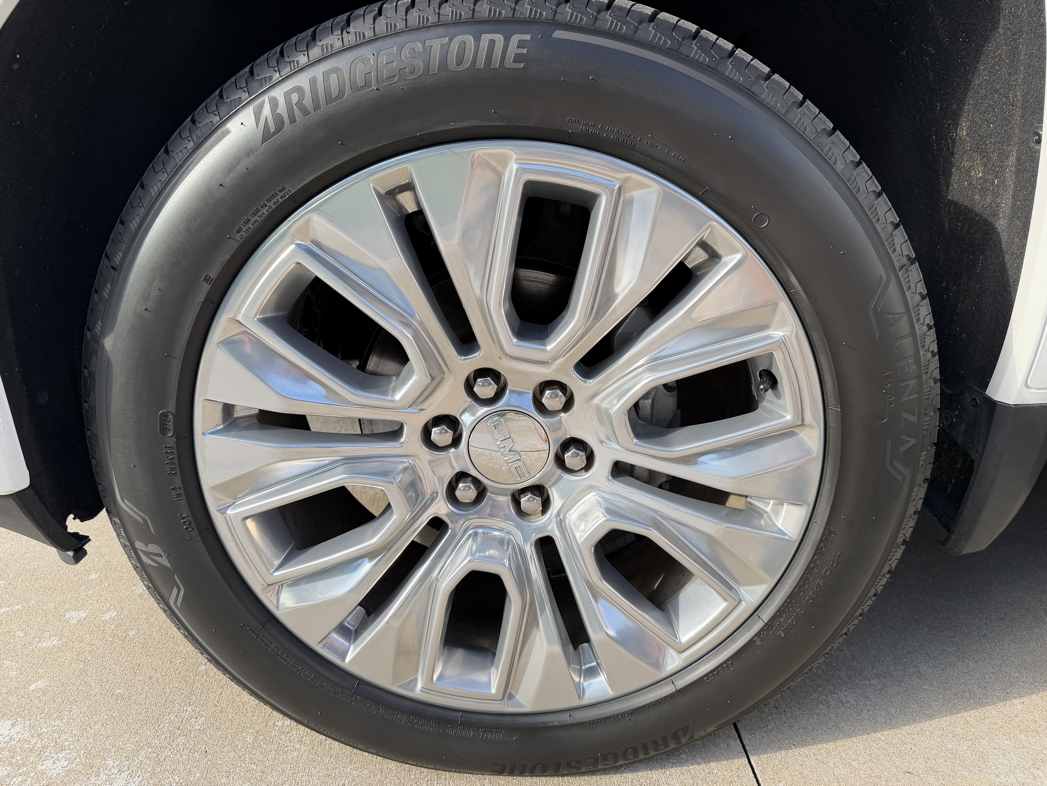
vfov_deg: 56.8
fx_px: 726
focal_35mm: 24
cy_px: 393
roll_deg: -0.4
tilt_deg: -20.4
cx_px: 524
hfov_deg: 71.6
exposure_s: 1/632
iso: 80
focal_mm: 6.76
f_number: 1.78
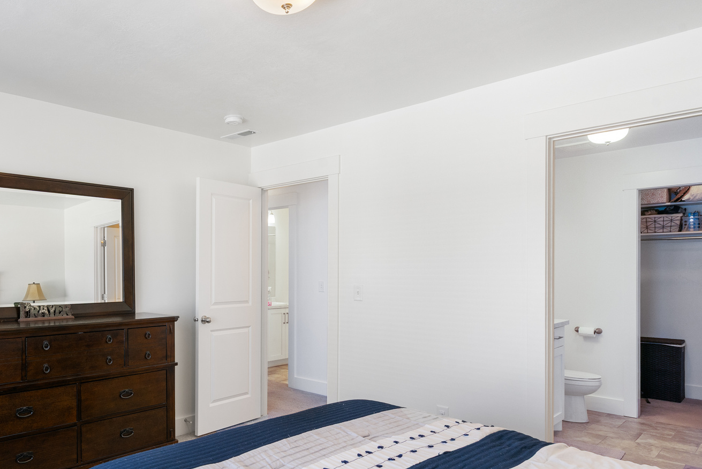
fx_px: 488
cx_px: 216
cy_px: 259
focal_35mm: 25
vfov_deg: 51.3
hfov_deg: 68.8
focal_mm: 16
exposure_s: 1/10
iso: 250
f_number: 9
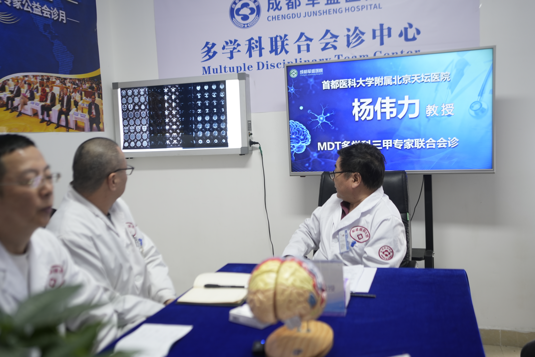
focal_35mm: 35
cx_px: 268
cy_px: 178
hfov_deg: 54.4
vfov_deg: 37.9
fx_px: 520
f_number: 2.8
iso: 250
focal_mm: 35
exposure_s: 1/40
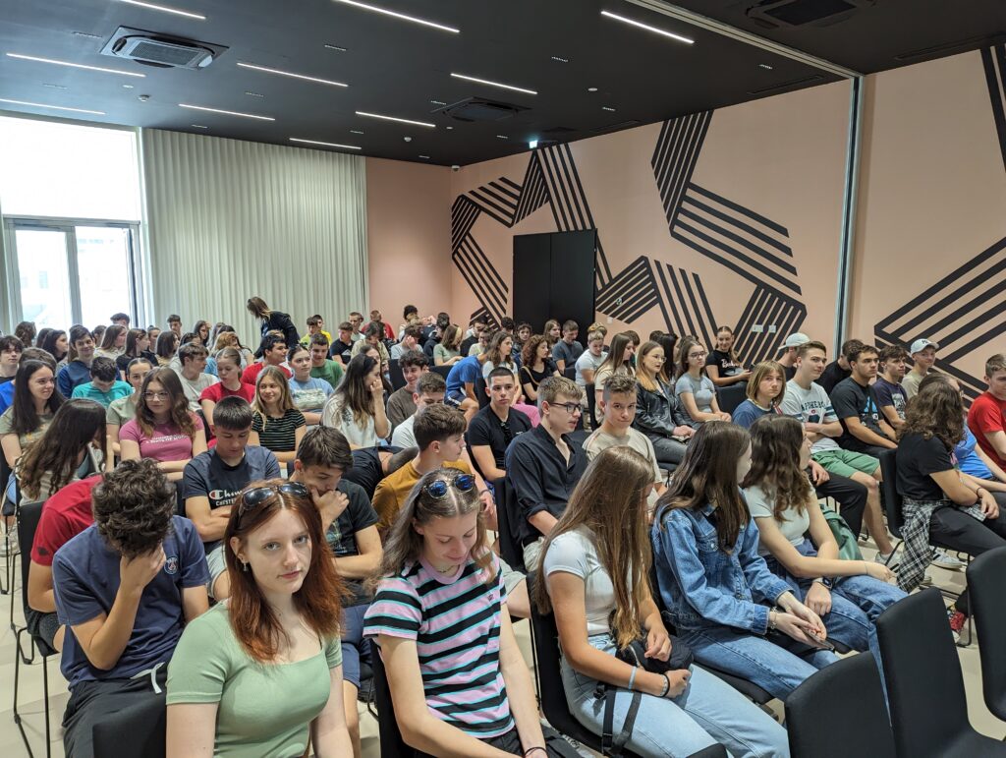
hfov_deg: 71.5
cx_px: 503
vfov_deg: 56.9
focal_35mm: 24
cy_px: 379
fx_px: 698
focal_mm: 6.81
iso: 152
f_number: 1.85
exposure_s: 1/70.7
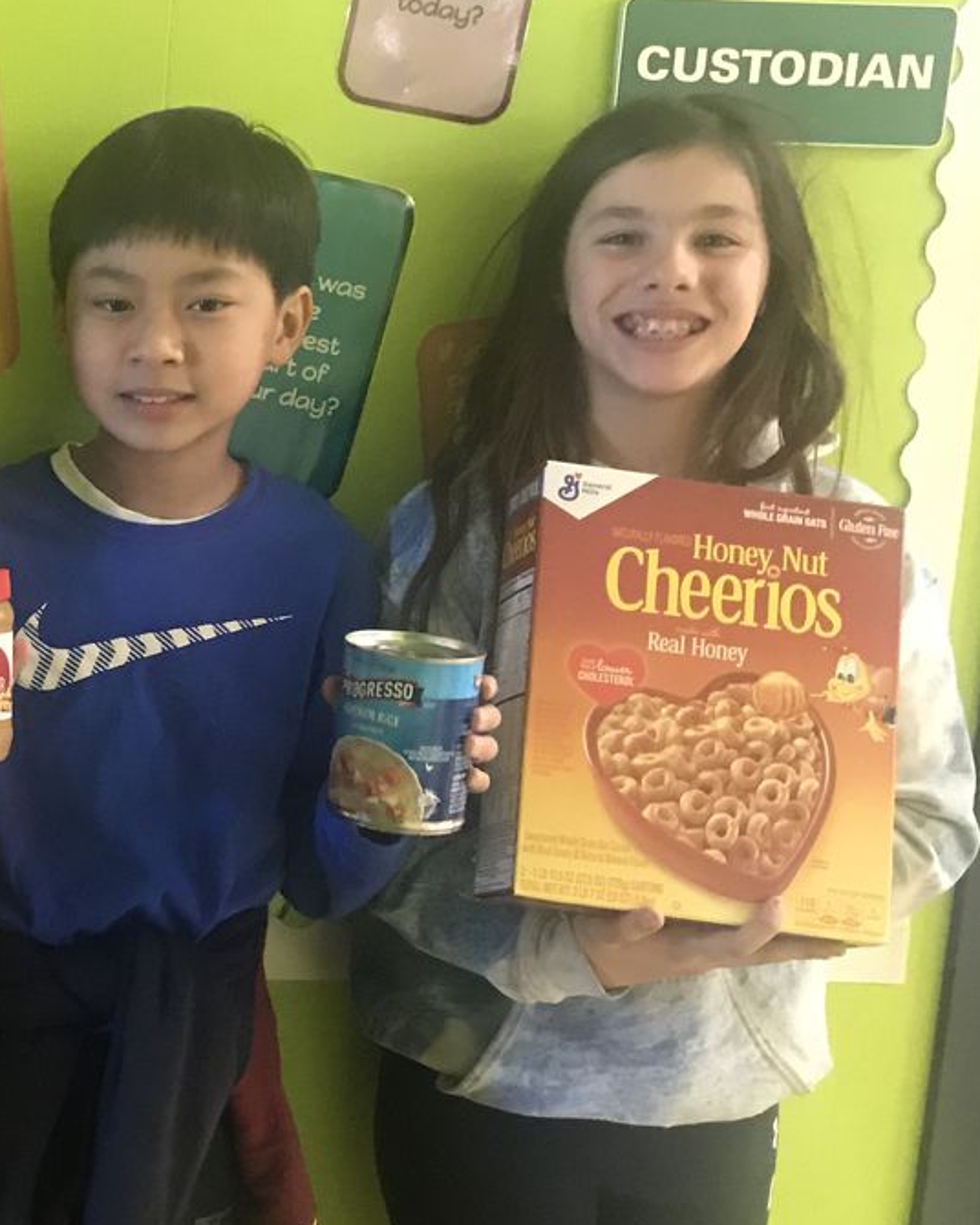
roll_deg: -1.9
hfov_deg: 22.4
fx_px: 2248
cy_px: 636
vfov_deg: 30.5
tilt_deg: -11.2
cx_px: -243
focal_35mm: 62
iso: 100
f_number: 1.8
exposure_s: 1/11
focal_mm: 3.99
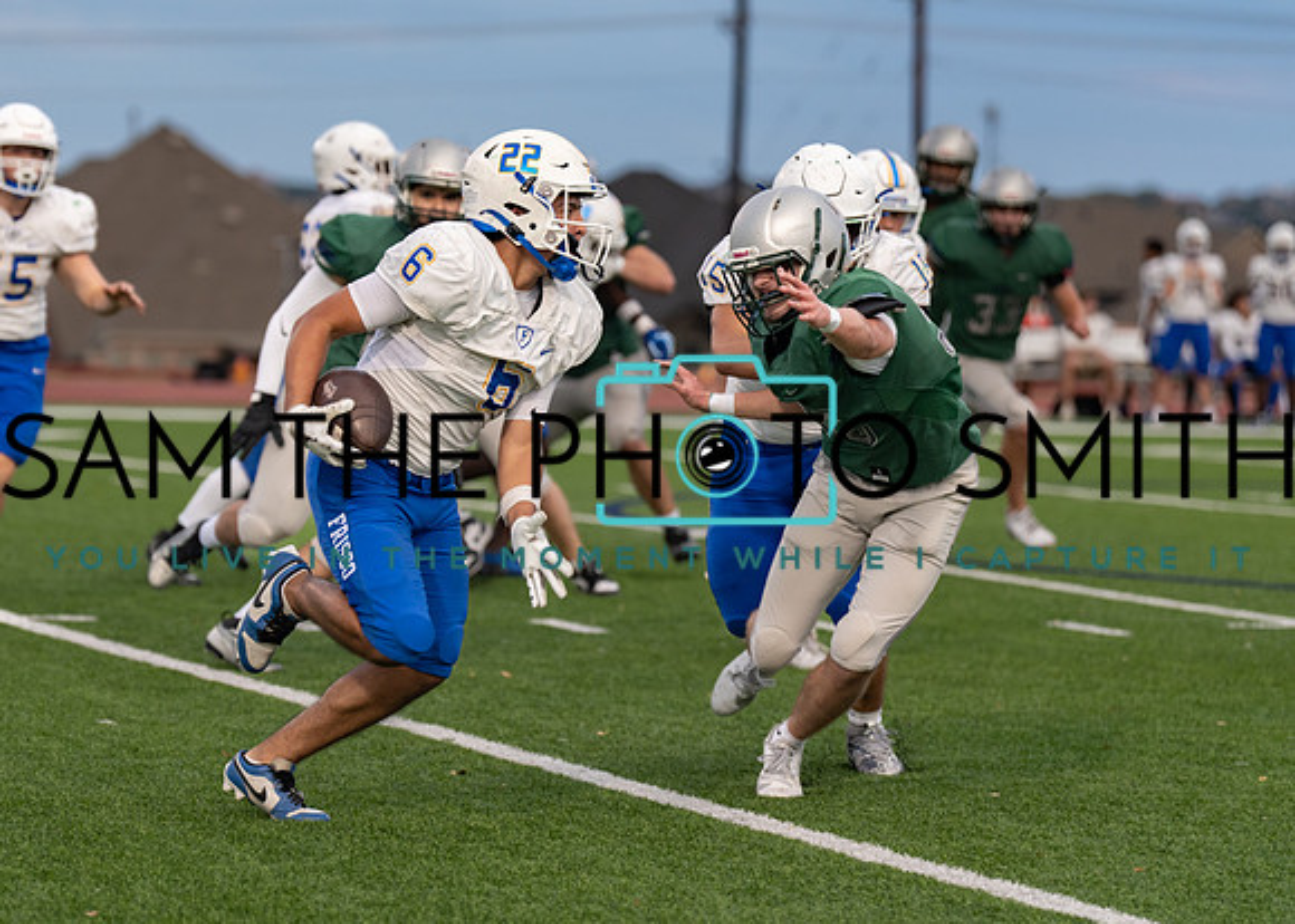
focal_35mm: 181
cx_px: 445
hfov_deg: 11.1
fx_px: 6670
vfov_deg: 7.9
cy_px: 431
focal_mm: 132
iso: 500
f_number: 2.8
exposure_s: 1/1250
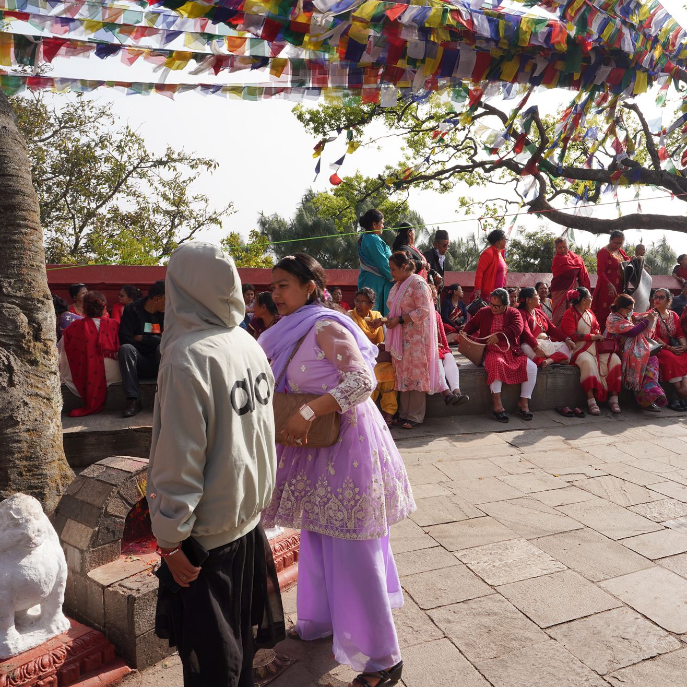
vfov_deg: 52.5
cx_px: 447
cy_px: 346
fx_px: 696
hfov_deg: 51.7
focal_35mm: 31
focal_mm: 24
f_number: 11
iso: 100
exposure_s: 1/100
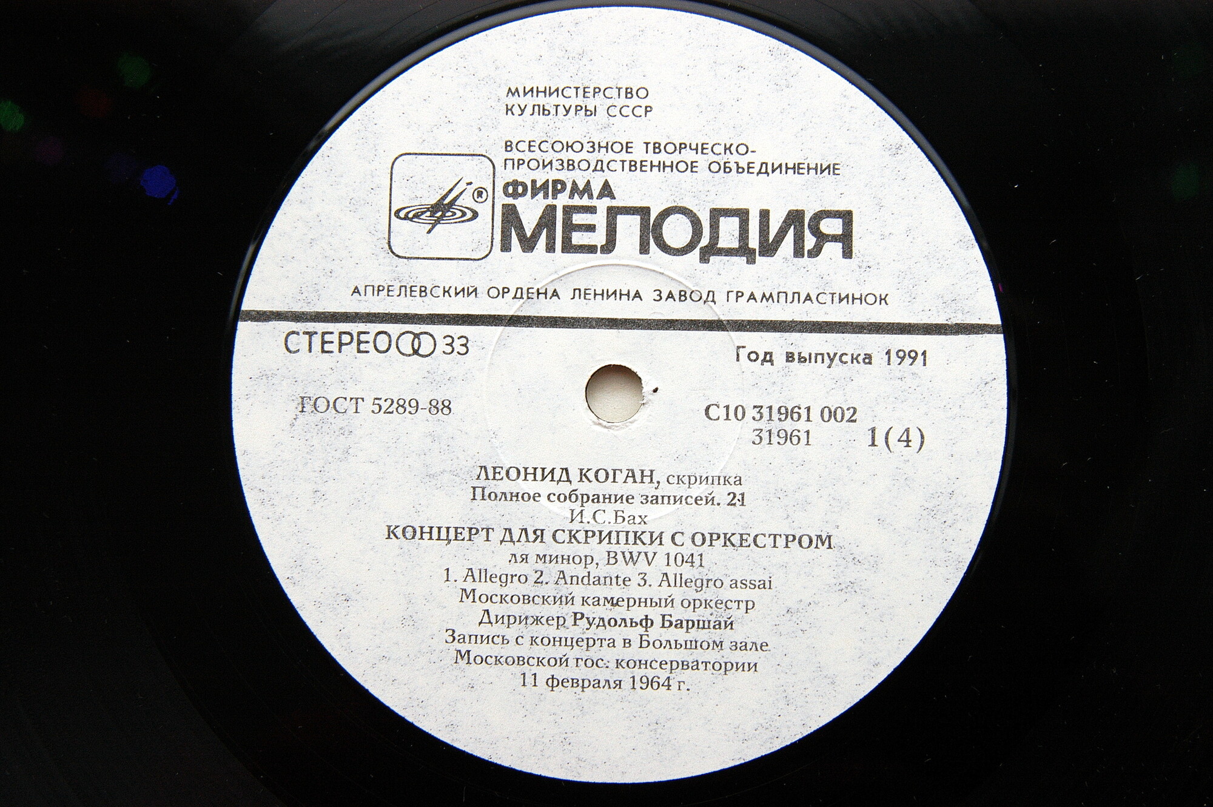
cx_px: 606
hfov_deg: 37.9
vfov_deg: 25.7
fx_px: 1767
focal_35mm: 52
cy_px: 404
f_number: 6.3
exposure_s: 1/160
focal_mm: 35
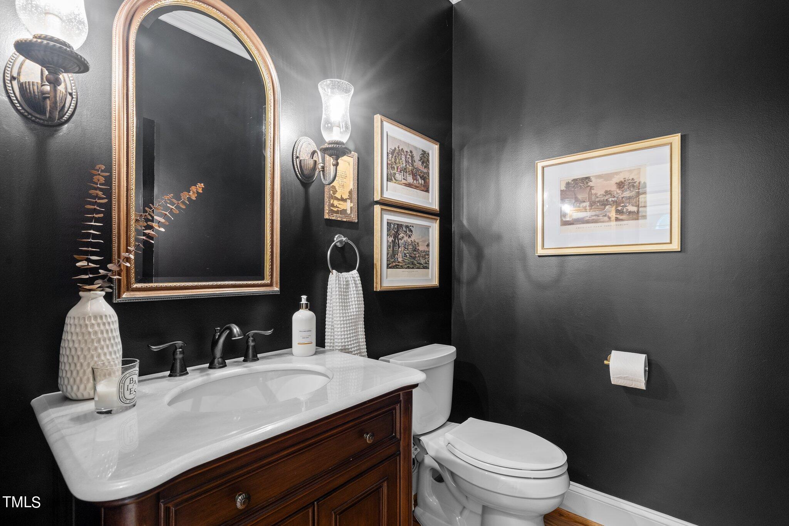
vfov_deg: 73.7
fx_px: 351
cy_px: 263
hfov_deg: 96.7
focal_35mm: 16
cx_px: 394
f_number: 8
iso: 400
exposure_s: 6
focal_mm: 16
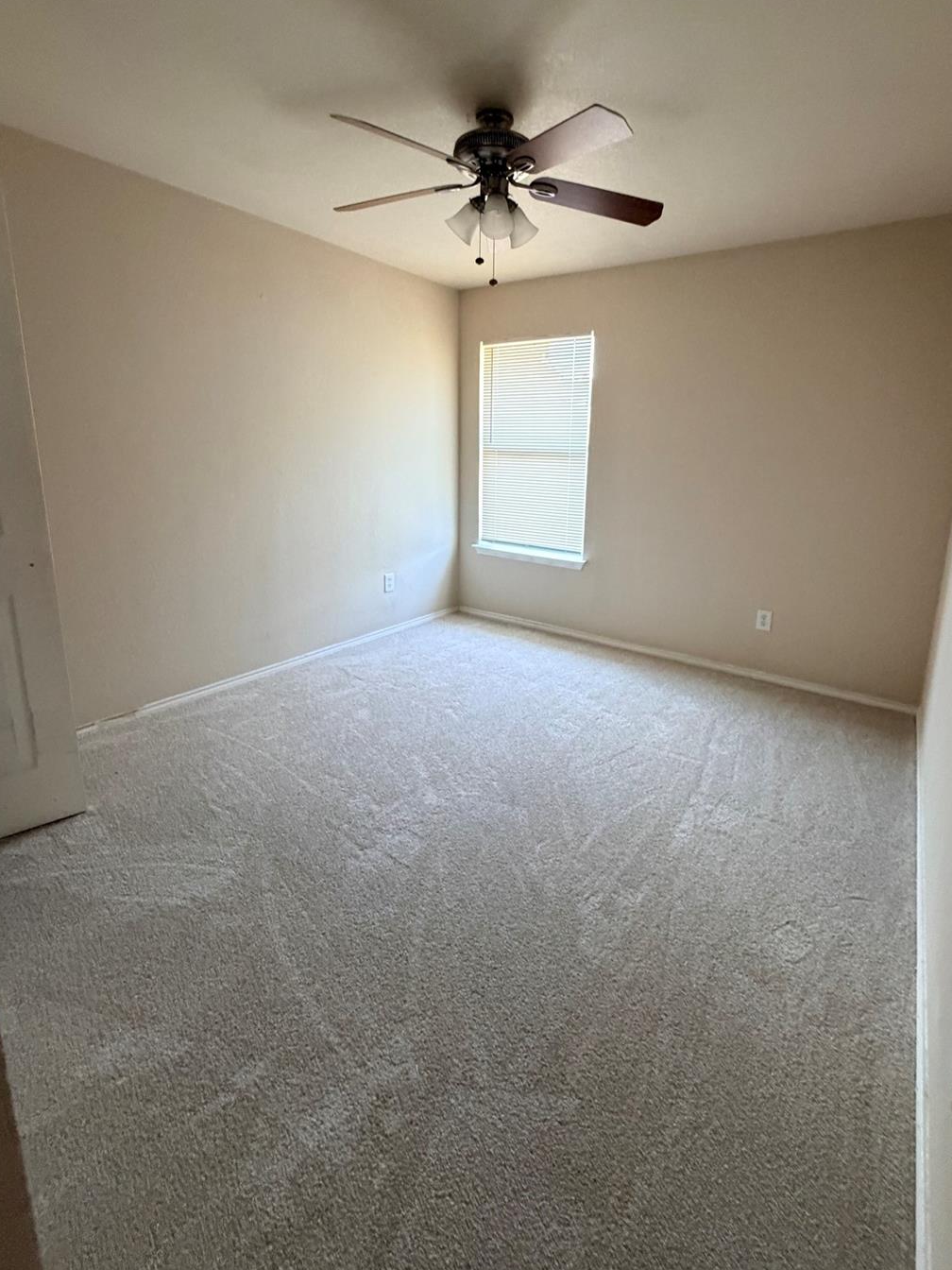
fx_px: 587
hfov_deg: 77.9
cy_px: 568
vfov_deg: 94.2
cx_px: 521
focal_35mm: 16
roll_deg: -0.2
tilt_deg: -10.7
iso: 500
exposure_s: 1/60
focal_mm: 2.22
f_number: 2.2
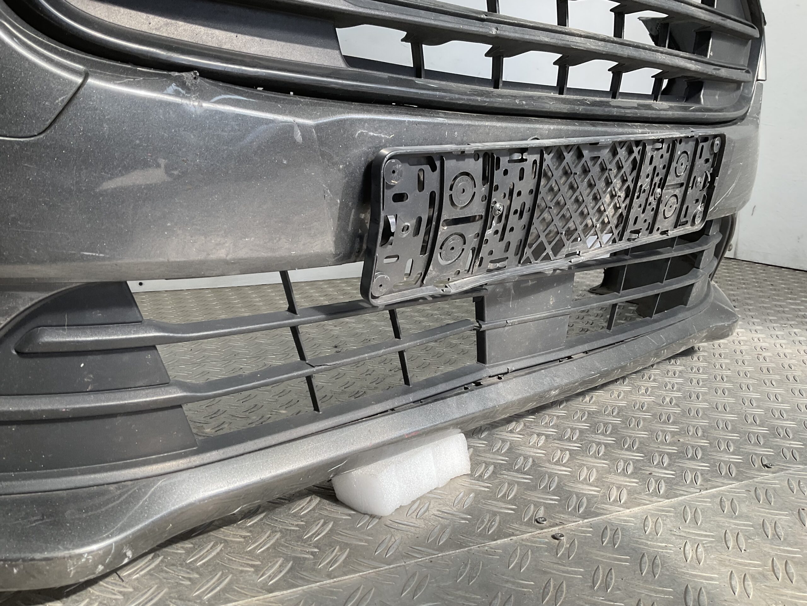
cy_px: 303
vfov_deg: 48.2
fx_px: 676
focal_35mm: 29
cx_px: 404
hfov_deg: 61.7
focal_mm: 3
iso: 16
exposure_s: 1/203
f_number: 1.8
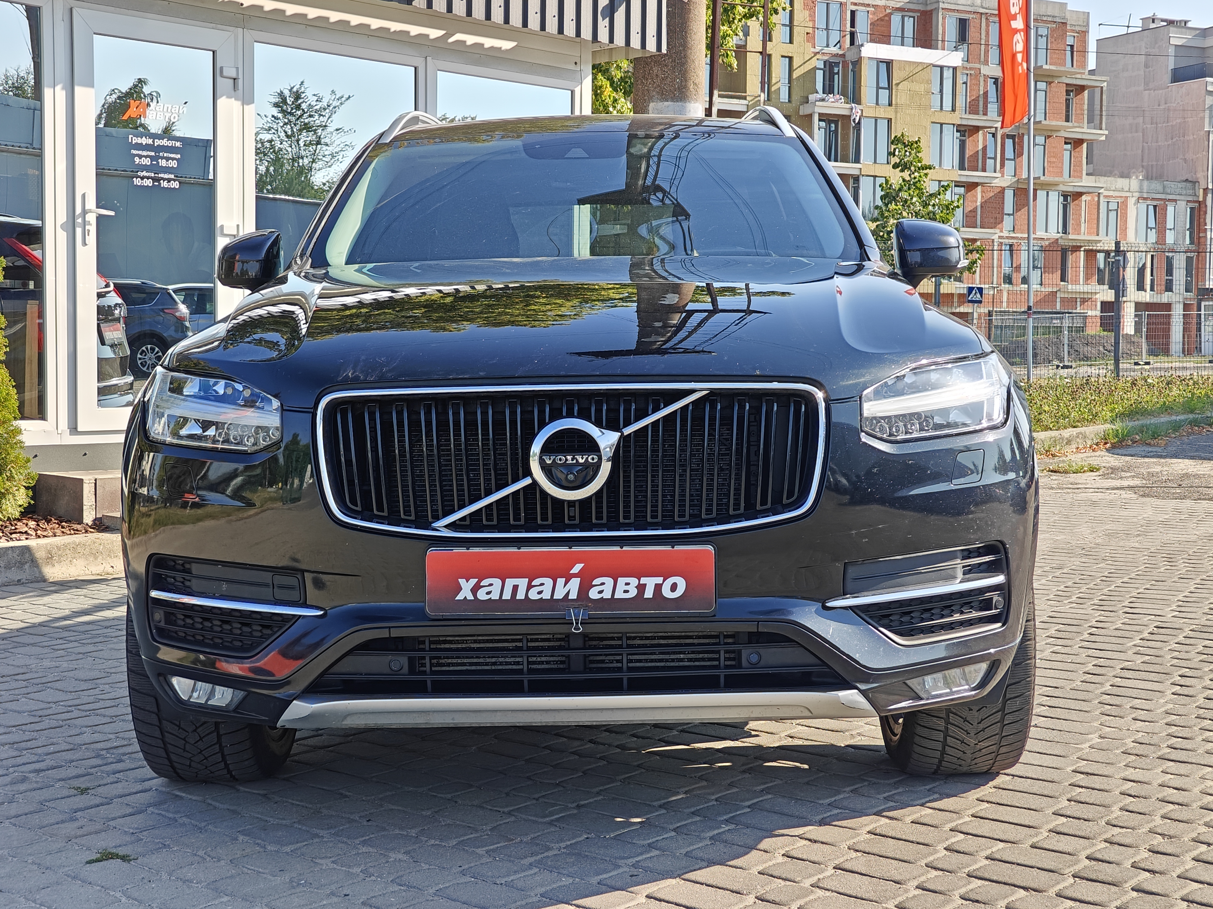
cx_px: 606
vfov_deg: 30.9
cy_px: 454
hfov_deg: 40.4
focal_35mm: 47
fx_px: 1647
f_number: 2
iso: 50
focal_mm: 7.08
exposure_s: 1/839
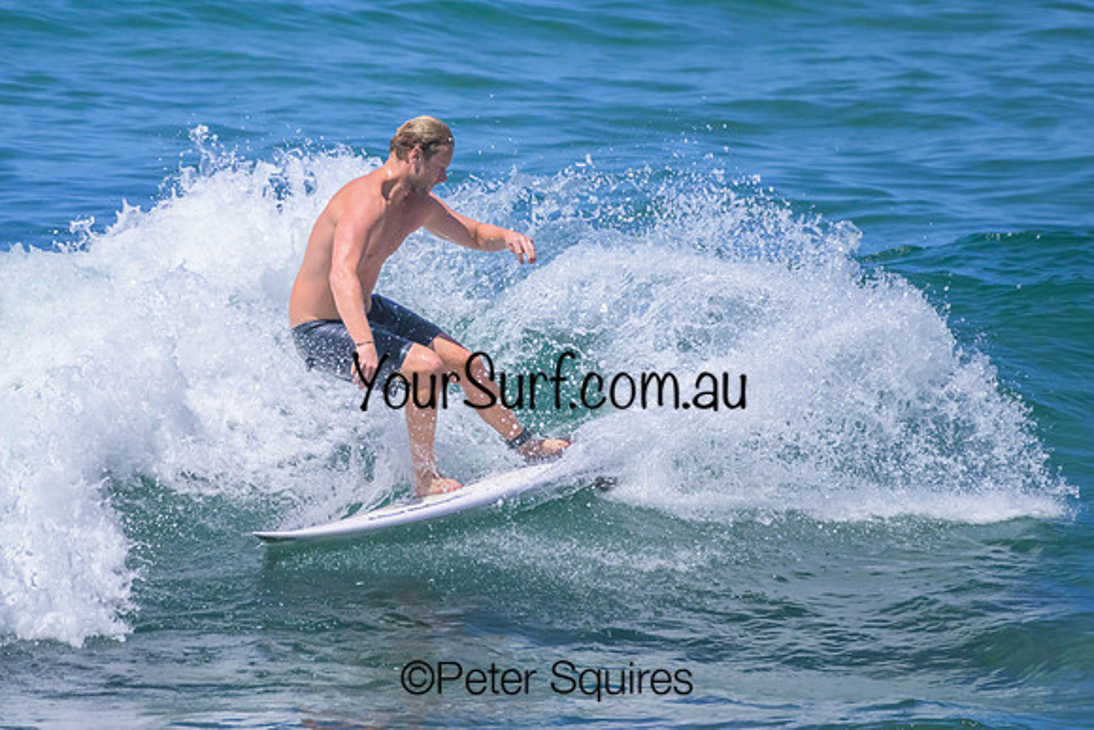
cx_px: 547
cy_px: 365
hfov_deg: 3.4
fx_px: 18237
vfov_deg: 2.3
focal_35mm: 600
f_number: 11
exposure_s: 1/2000
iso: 4500
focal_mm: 600
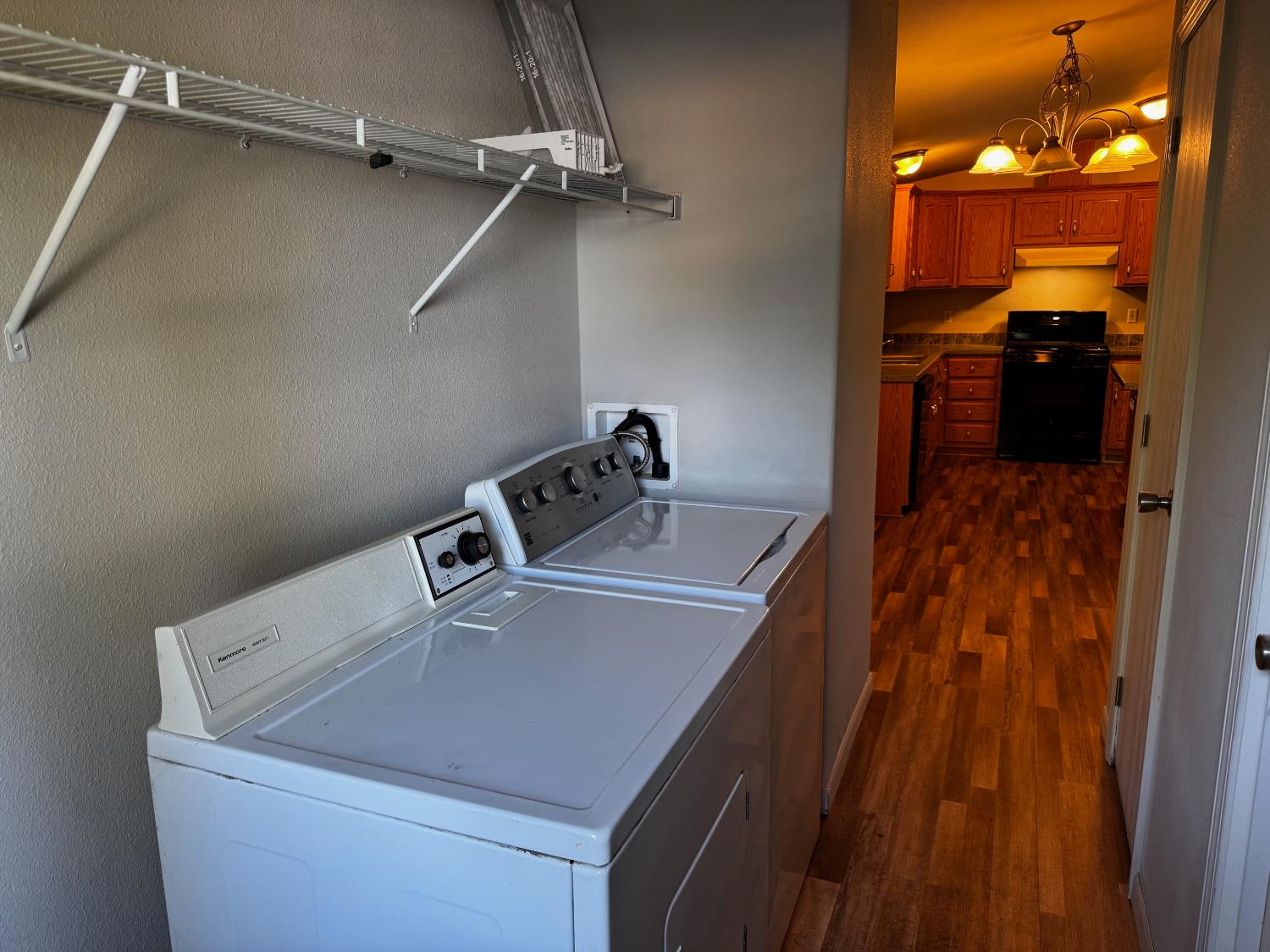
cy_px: 476
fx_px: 881
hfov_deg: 71.6
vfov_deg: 56.8
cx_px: 635
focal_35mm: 24
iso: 160
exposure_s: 1/60
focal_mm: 6.76
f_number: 1.78
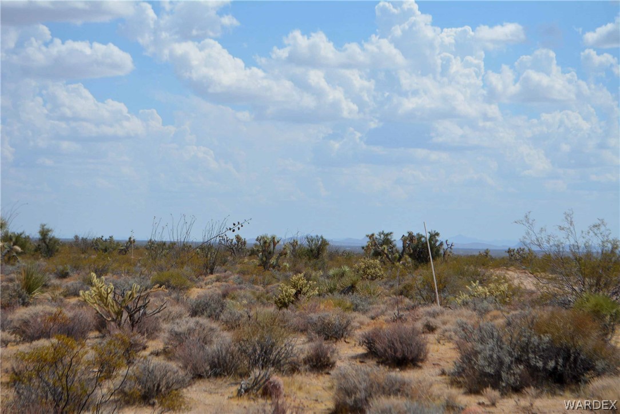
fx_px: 1422
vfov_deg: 16.6
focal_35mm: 82
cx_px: 310
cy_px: 207
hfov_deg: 24.6
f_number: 8
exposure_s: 1/2000
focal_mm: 55
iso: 400
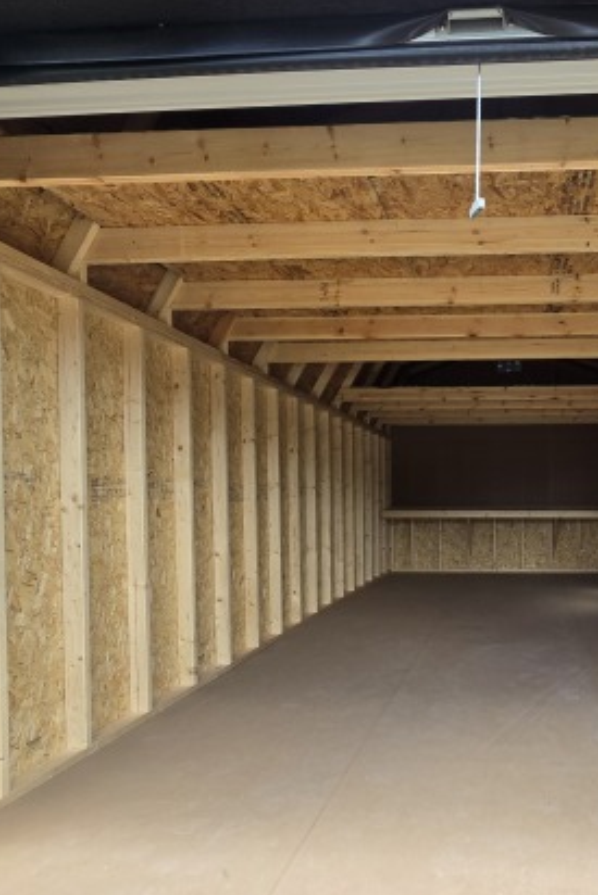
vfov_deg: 80.7
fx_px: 523
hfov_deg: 55.0
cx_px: 487
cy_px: 513
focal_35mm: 21
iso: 50
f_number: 2.2
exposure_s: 1/392
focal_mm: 2.2
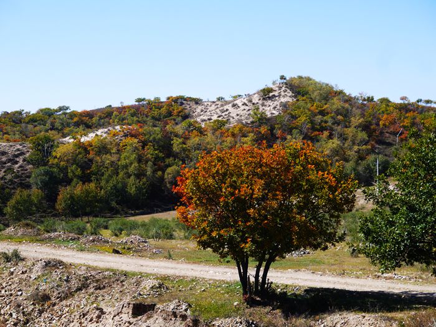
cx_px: 218
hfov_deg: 27.8
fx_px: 882
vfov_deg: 21.0
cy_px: 164
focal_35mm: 70
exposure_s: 1/400
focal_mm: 35
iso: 160
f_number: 9
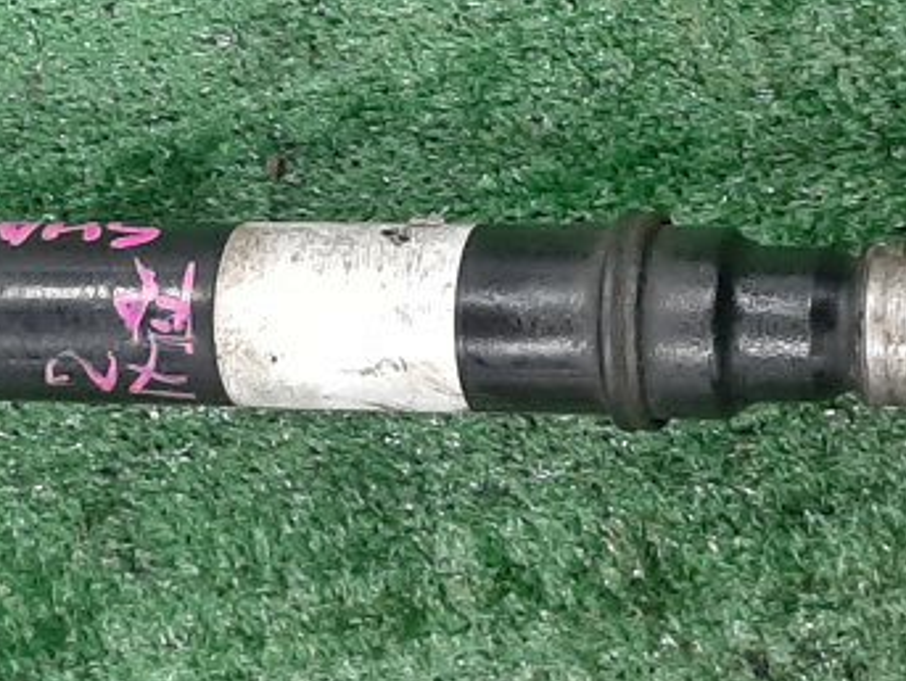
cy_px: 219
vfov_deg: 13.6
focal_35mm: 109
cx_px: 320
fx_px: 2856
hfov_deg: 18.0
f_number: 1.7
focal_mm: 3.93
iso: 237
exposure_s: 1/50
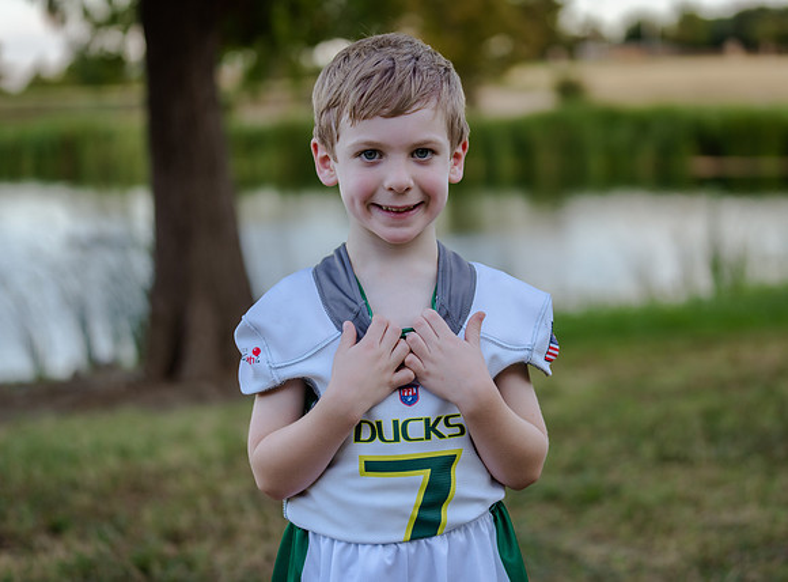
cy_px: 291
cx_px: 436
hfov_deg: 26.2
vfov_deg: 19.5
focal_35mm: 75
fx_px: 1695
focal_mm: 70
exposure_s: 1/320
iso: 160
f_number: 2.8
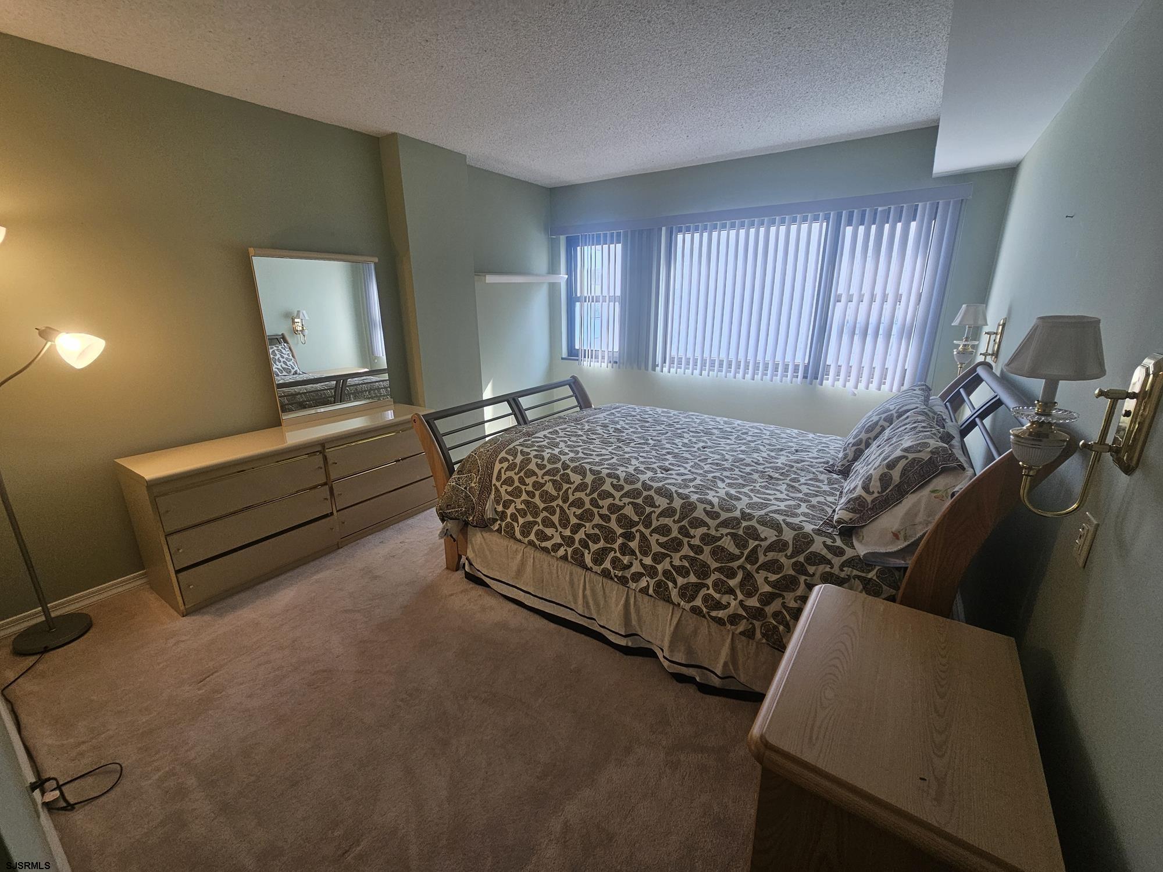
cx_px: 582
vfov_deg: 89.9
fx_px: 437
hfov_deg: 106.2
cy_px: 436
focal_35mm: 13
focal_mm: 2.2
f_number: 2.2
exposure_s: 1/120
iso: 80
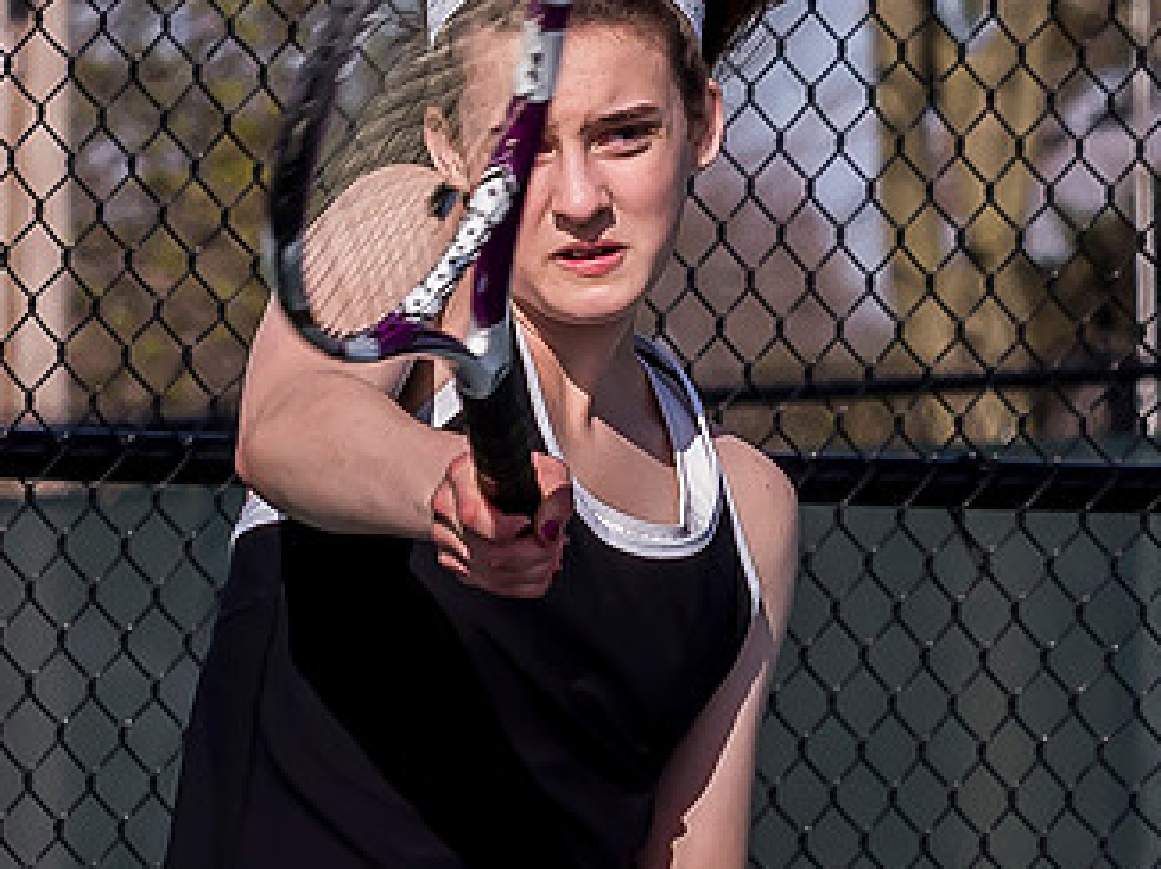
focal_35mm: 817
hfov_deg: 2.4
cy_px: 748
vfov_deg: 1.8
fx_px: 27382
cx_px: 335
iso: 400
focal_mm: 79
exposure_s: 1/1600
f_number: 5
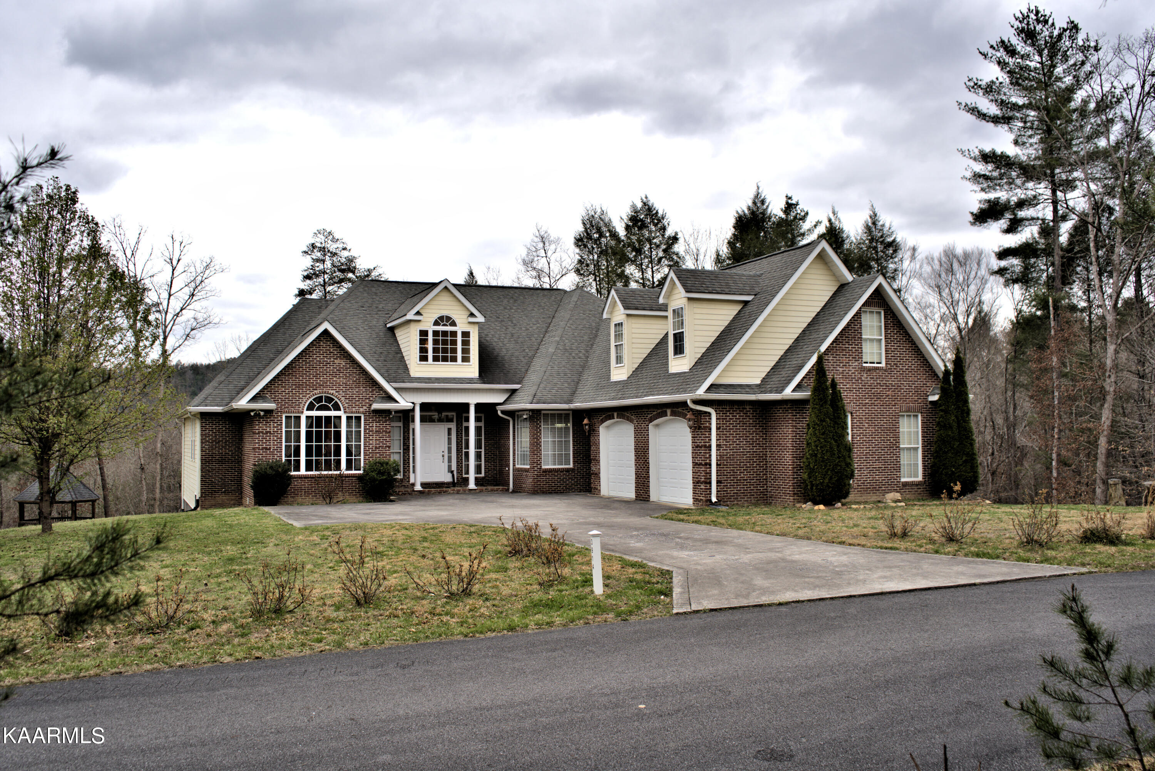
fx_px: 963
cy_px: 386
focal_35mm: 30
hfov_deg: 61.9
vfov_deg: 43.6
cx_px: 578
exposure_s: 1/160
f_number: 4.5
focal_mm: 30
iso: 100
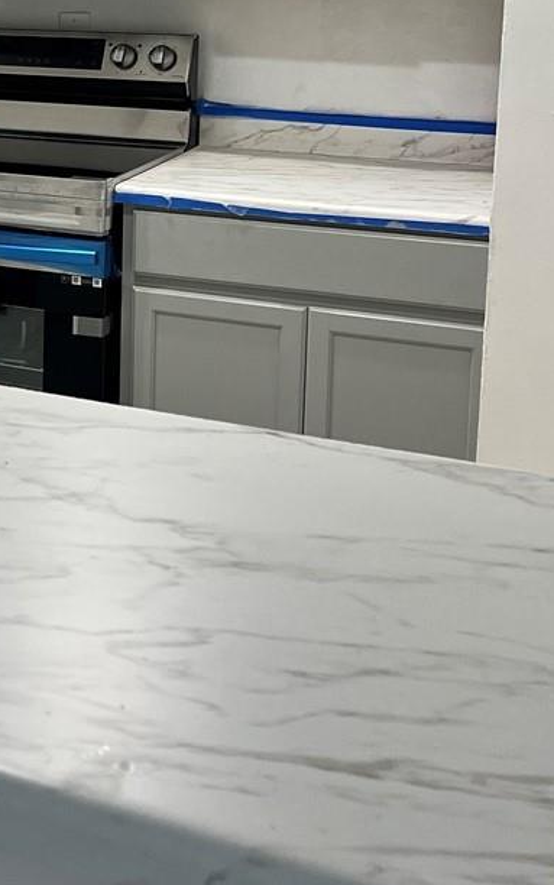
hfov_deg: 16.3
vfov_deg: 27.8
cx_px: -318
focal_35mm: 72
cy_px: 133
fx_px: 1738
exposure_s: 1/120
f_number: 1.5
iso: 100
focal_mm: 5.7
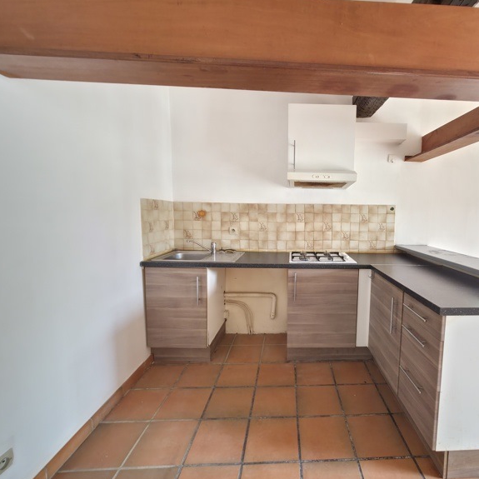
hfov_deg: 85.5
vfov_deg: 87.4
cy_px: 233
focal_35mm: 16
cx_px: 303
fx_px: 250
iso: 160
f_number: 1.9
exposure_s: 1/20
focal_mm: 2.2
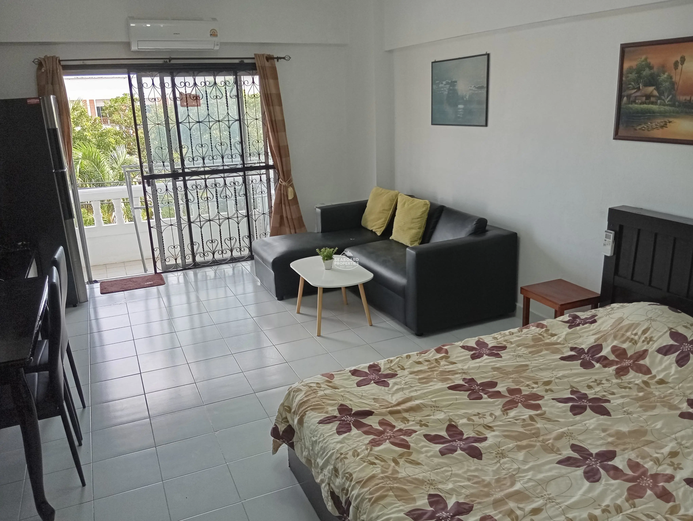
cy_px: 260
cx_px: 346
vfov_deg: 49.9
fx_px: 561
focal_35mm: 28
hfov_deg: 63.4
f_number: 1.8
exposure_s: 1/100
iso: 346
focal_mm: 4.22
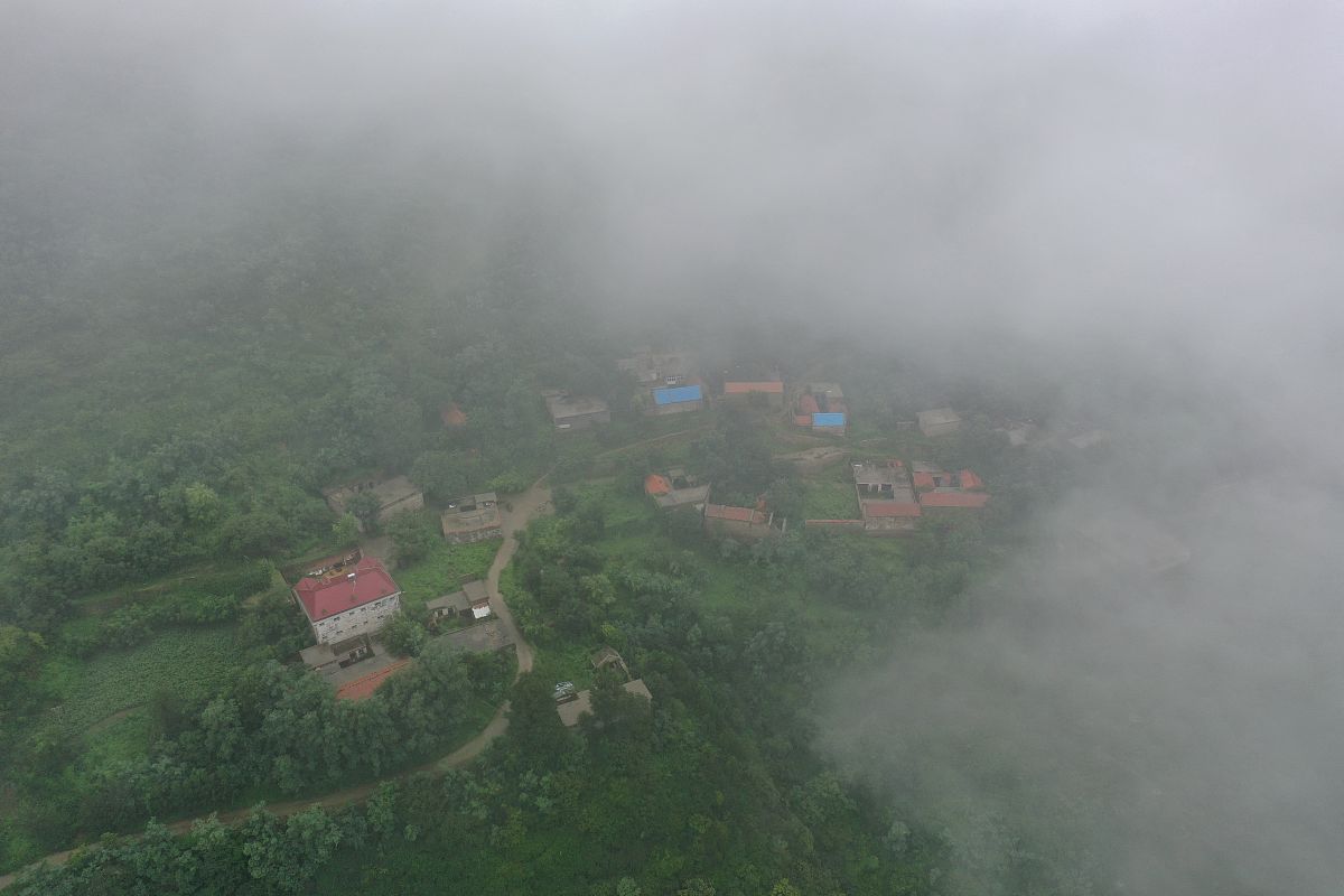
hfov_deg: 65.5
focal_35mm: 28
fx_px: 1045
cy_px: 448
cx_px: 672
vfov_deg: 46.4
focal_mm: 10.26
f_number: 4.5
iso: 100
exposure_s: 1/120
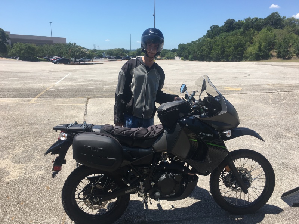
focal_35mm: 29
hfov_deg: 61.7
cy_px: 112
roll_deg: +0.2
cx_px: 150
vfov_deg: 48.2
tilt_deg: -12.8
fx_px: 250
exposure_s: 1/1241
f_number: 2.2
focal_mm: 4.15
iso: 25
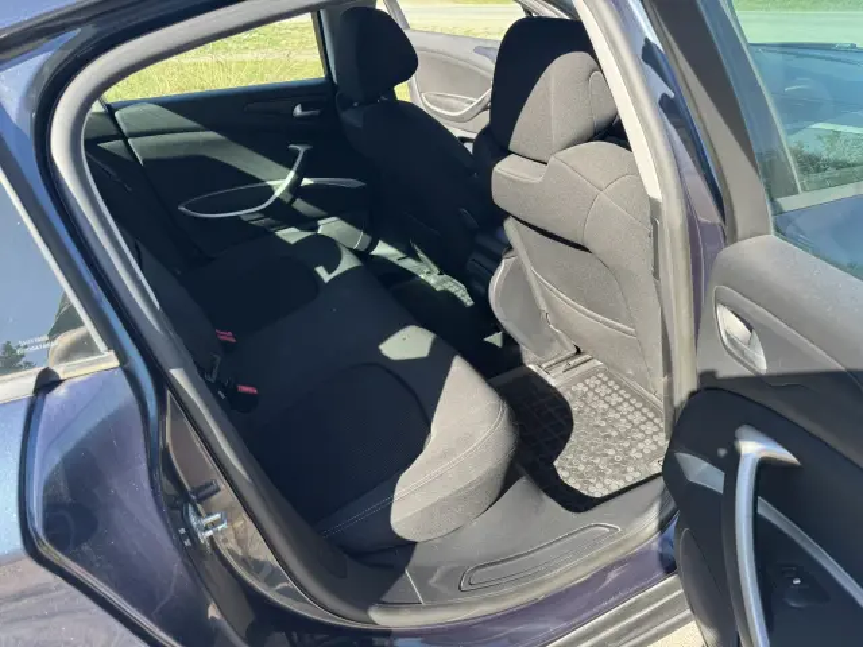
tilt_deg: -30.4
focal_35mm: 24
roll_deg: +3.7
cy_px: 324
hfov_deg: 71.6
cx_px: 432
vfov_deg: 56.8
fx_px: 598
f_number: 1.78
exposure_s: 1/311
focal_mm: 6.76
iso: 80
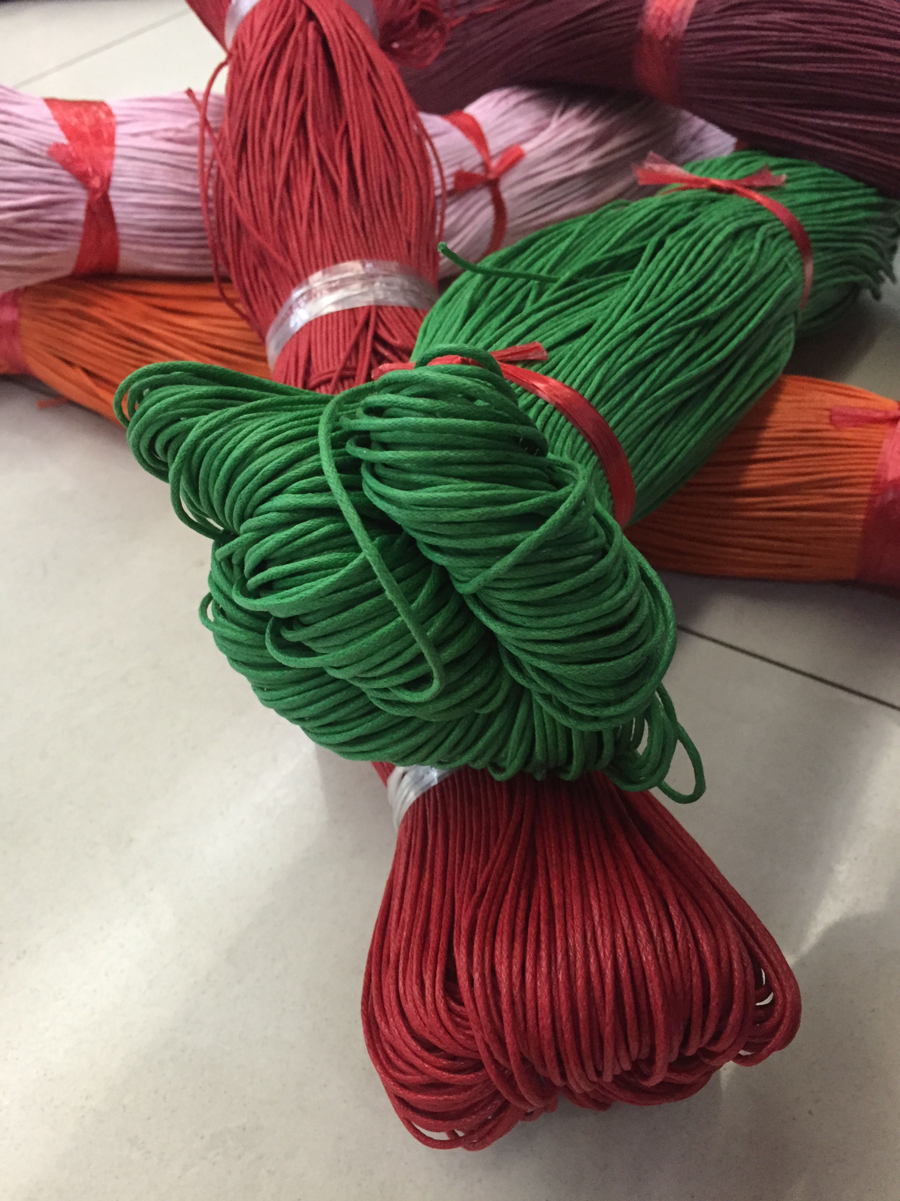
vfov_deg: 61.7
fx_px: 1005
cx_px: 450
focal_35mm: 29
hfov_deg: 48.2
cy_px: 600
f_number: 2.2
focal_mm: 4.15
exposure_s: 1/30
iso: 200
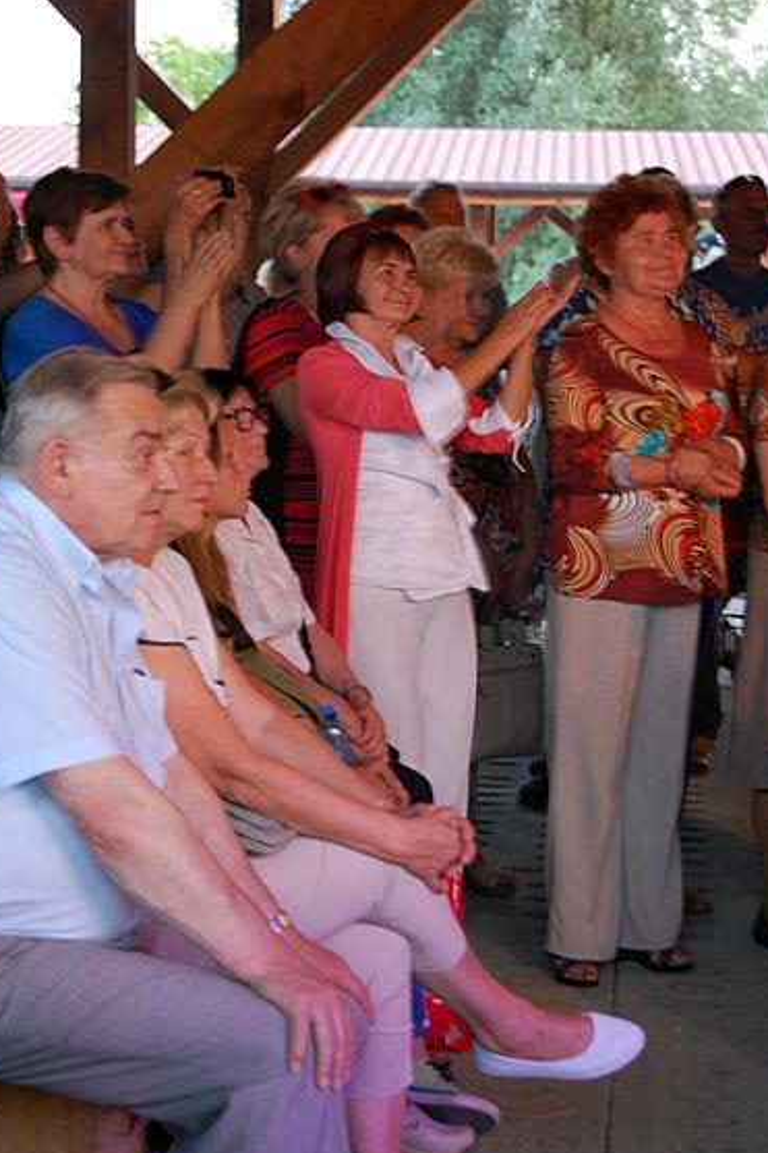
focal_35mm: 84
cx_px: 382
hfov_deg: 16.3
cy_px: 613
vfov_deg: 24.2
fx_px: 2689
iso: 800
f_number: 5.6
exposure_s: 1/13
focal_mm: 52
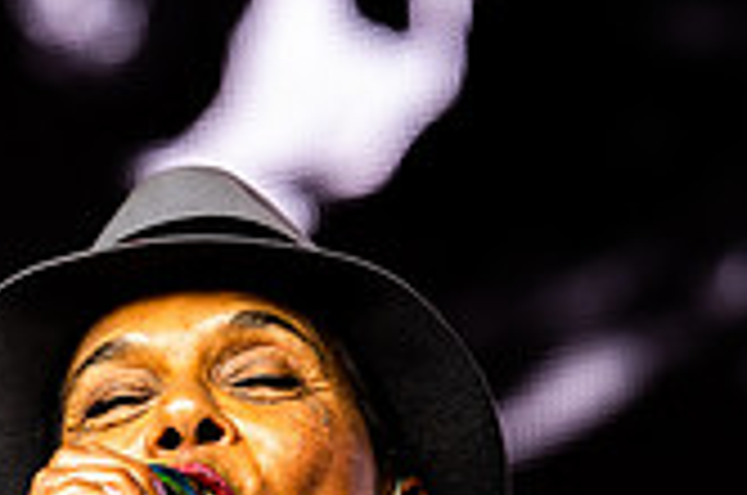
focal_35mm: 700
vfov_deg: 2.0
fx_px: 14497
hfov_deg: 3.0
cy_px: 675
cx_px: 266
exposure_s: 1/500
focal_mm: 200
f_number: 4
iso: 360
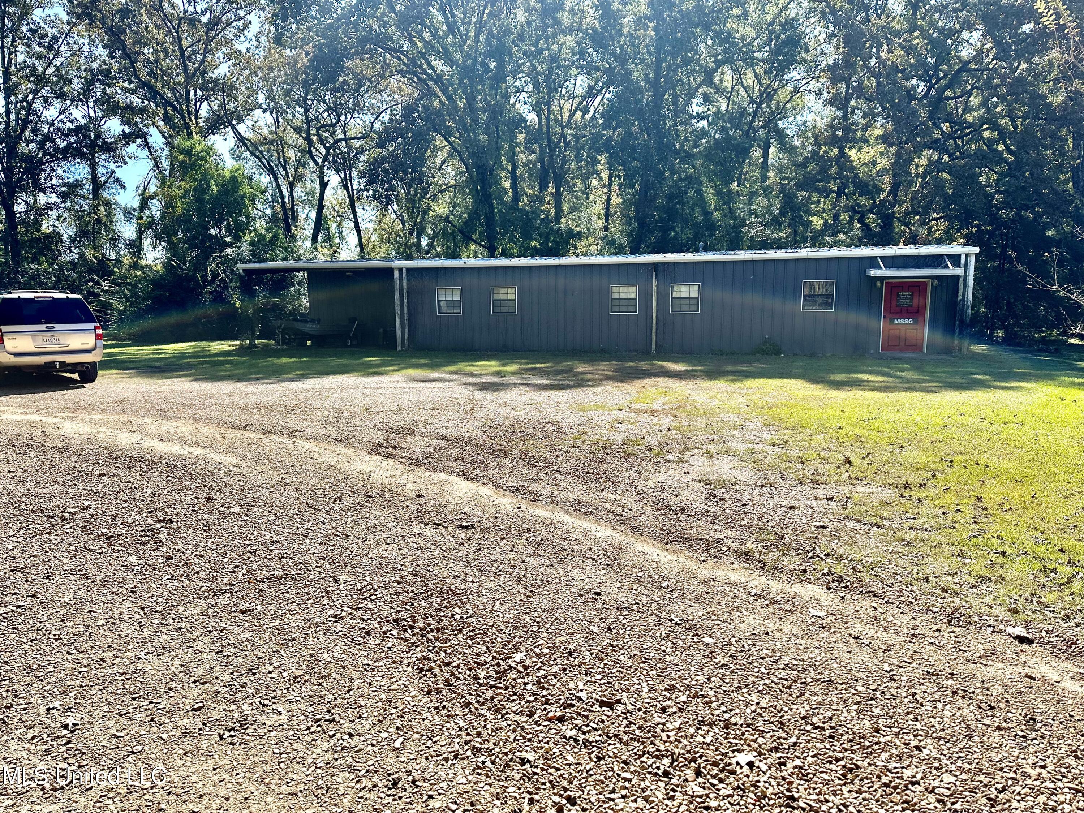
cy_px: 406
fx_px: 752
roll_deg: +0.4
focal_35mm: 24
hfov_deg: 71.6
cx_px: 542
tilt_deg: -8.6
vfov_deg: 56.8
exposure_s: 1/3717
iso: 80
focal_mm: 6.86
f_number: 1.78
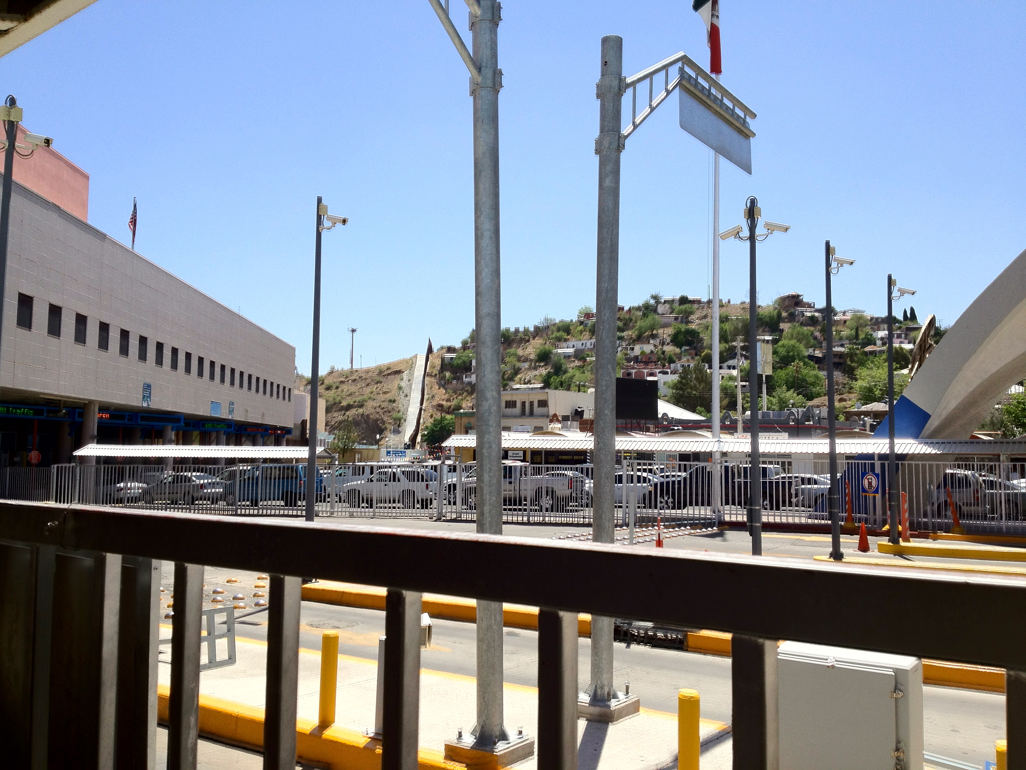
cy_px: 385
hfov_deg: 52.6
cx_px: 513
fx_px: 1037
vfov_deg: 40.7
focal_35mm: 35
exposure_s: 1/1623
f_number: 2.4
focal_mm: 4.28
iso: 64
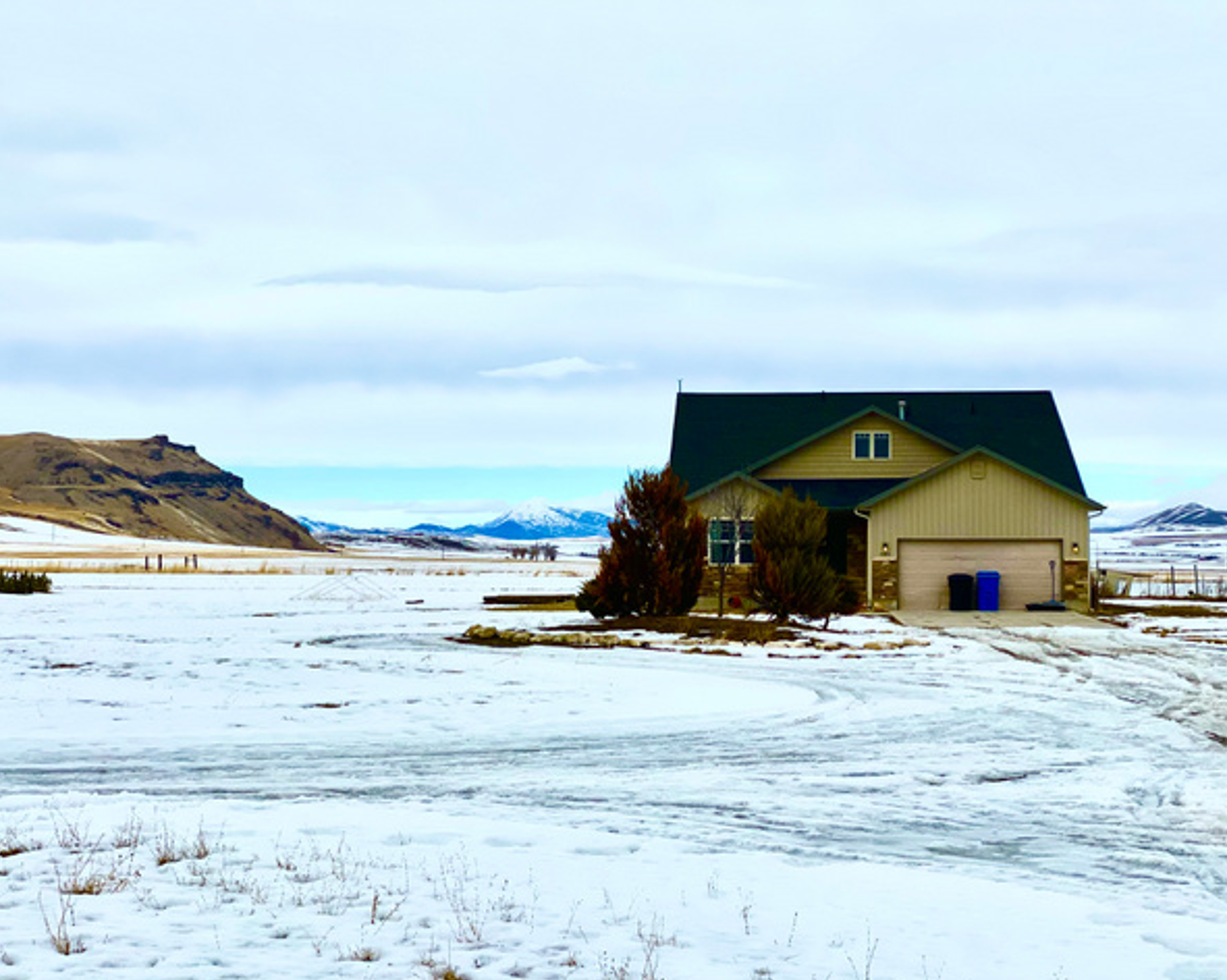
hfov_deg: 34.2
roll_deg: -0.3
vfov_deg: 27.6
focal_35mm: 55
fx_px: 1996
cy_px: 490
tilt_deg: +2.6
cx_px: 642
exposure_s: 1/3984
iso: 25
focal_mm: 6
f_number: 2
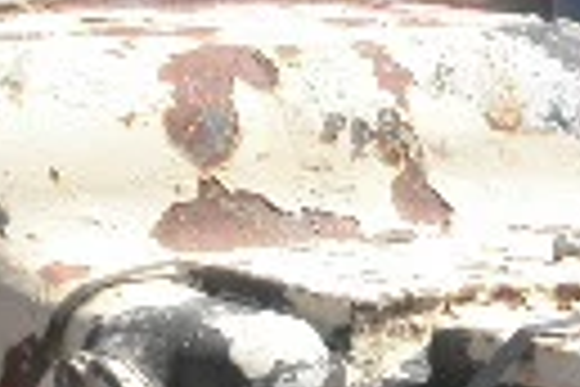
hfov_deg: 9.0
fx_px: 3657
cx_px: 629
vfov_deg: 5.9
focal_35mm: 227
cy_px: 778
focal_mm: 7.9
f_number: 9.6
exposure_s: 1/60
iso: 64
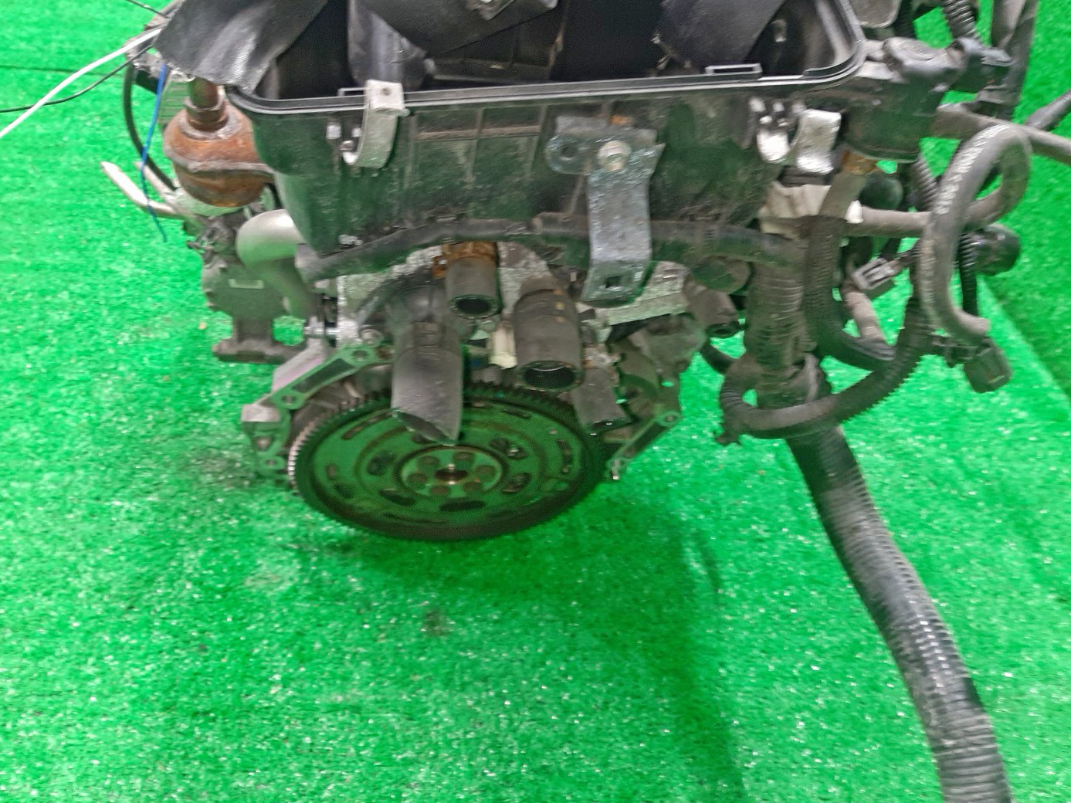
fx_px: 835
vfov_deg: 51.3
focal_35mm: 27
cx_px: 530
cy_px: 397
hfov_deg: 65.3
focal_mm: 3.93
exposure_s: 1/25
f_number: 1.7
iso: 181
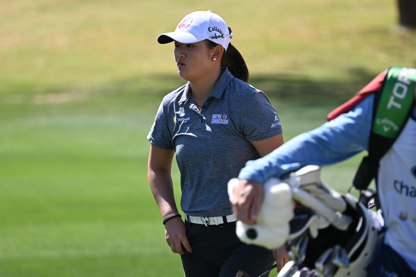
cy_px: 138
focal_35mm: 600
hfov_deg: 3.4
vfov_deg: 2.3
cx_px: 208
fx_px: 6933
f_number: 5.6
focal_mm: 400
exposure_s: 1/640
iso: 220
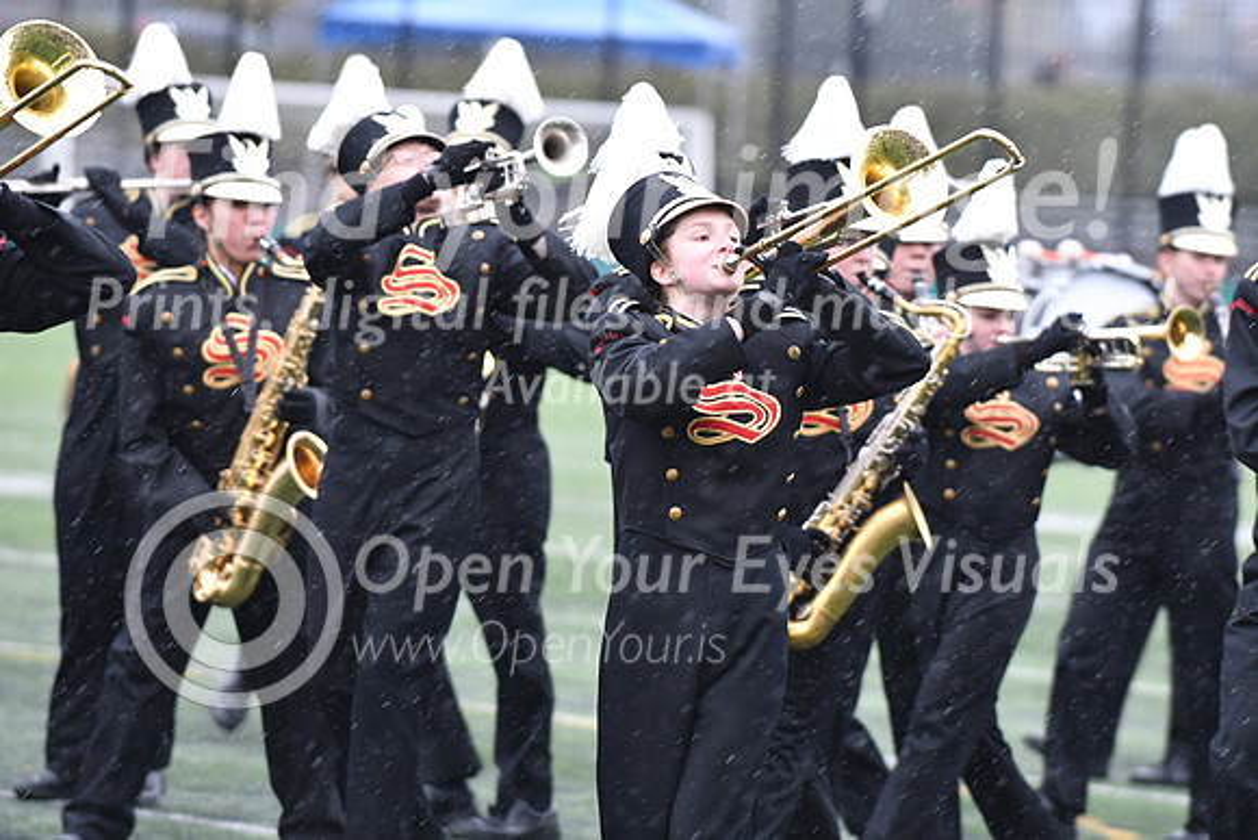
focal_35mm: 300
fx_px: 10485
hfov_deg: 6.9
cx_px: 629
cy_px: 420
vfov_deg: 4.6
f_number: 4
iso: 1000
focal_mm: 200
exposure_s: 1/500
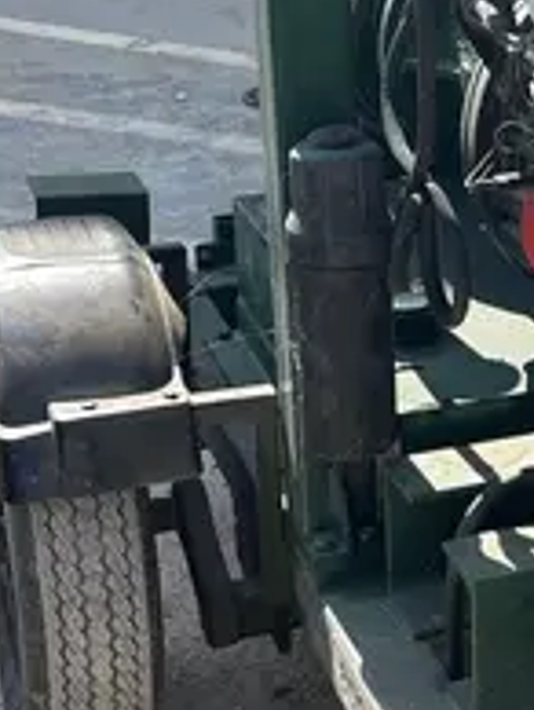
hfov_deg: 14.0
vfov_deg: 20.0
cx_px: 841
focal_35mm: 98
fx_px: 2011
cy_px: 302
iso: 50
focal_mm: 5.7
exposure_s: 1/1280
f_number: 1.5
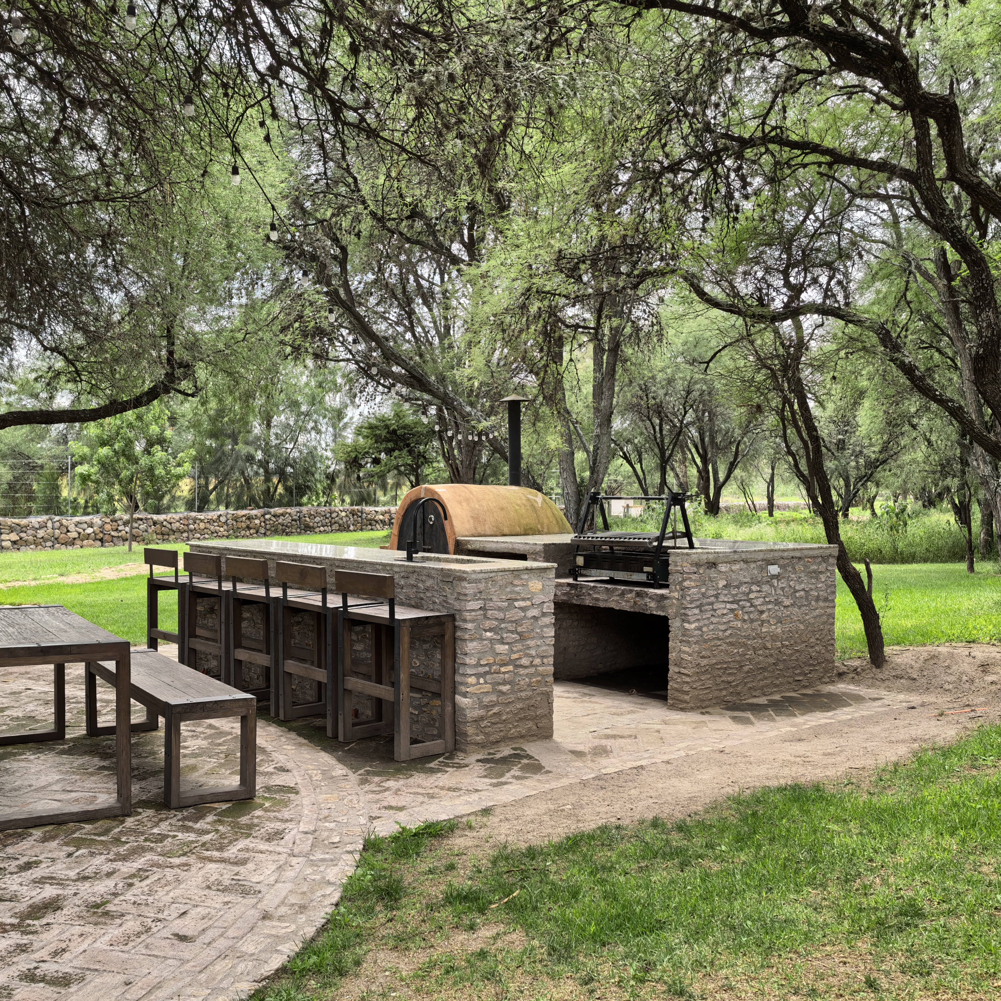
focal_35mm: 32
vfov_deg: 51.1
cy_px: 501
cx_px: 467
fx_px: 1047
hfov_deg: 51.1
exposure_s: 1/989
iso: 50
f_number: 2
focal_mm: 8.5
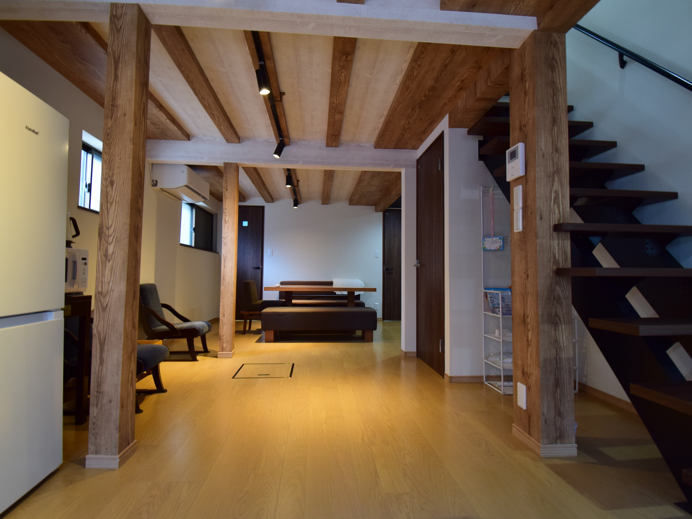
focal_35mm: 17
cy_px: 253
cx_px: 338
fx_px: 340
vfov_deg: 74.7
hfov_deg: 91.0
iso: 400
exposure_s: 1/15
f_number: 6.7
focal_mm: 10
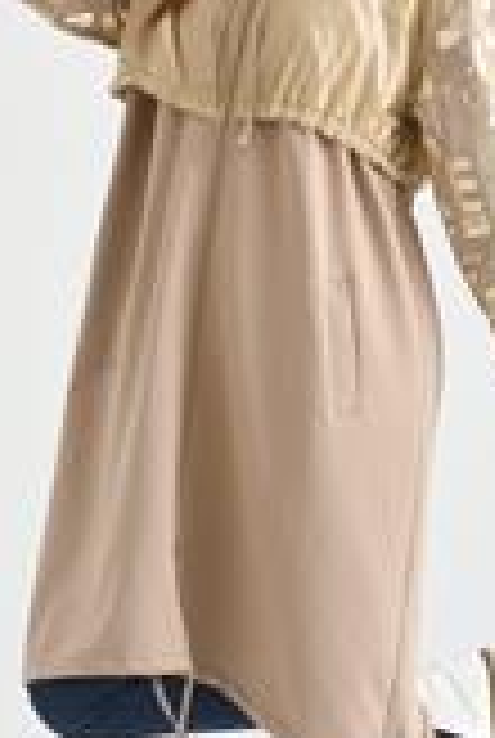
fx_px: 2588
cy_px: 504
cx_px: 297
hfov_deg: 10.9
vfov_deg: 16.2
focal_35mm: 126
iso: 100
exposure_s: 1/125
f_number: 5.6
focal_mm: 46
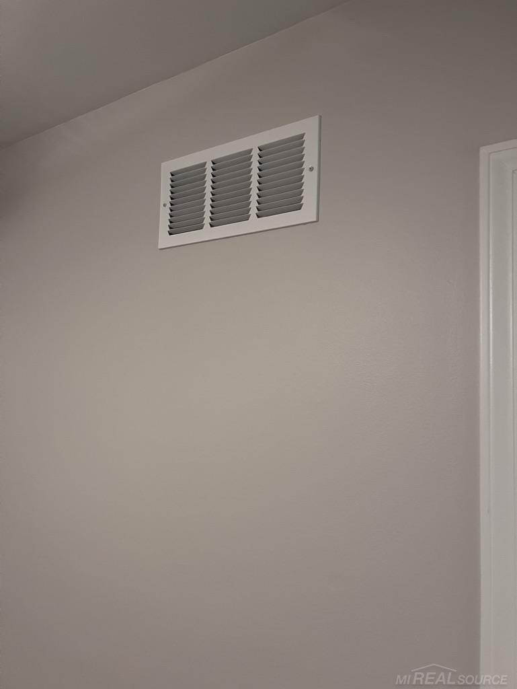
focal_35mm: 26
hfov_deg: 53.1
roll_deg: -2.5
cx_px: 258
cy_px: 344
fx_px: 517
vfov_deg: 67.3
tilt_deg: +4.4
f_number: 1.5
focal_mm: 5.7
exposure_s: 1/60
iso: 200
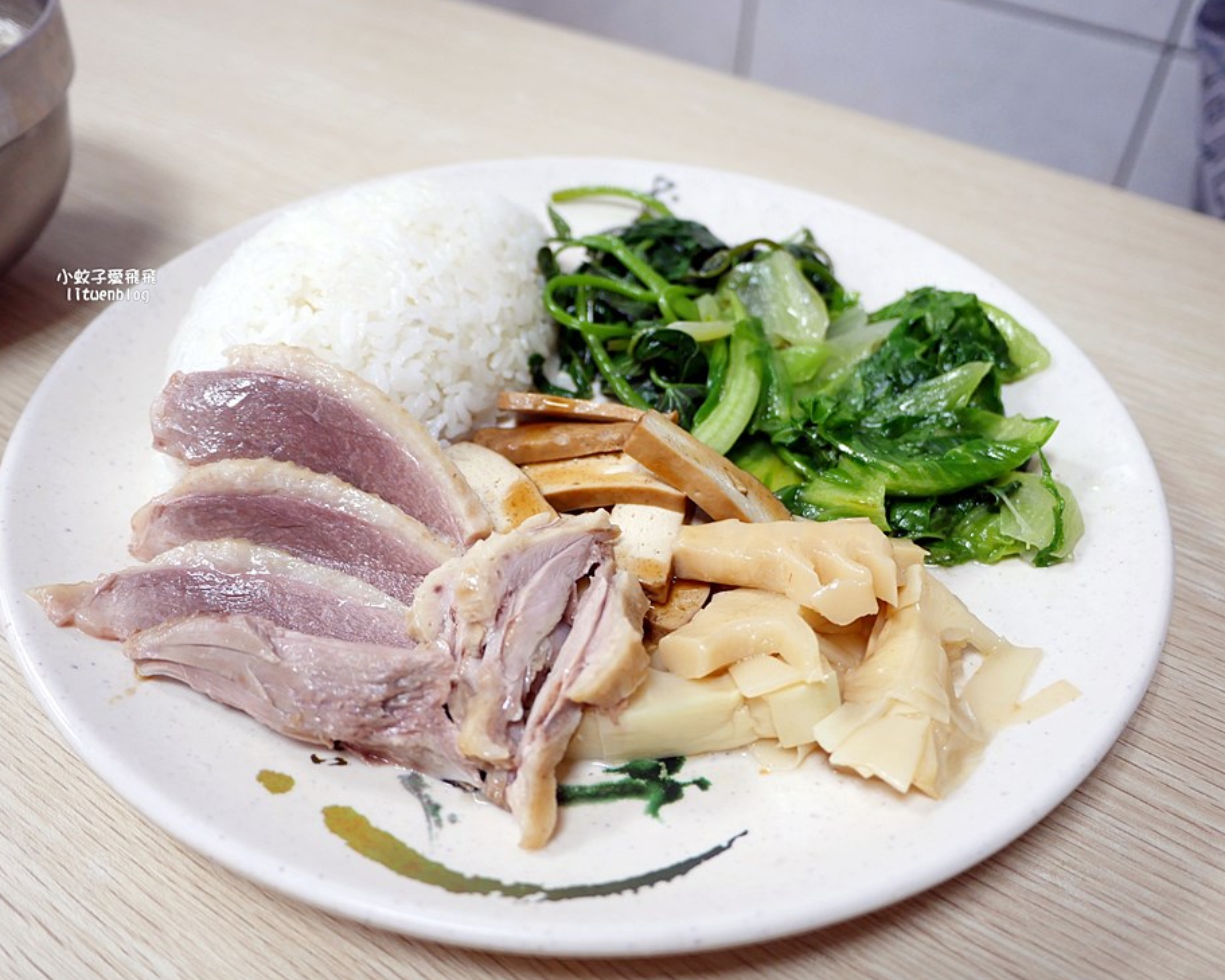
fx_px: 1088
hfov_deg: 58.8
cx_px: 617
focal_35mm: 30
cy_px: 493
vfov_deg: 48.5
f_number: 2.5
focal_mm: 14
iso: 250
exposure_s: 1/60
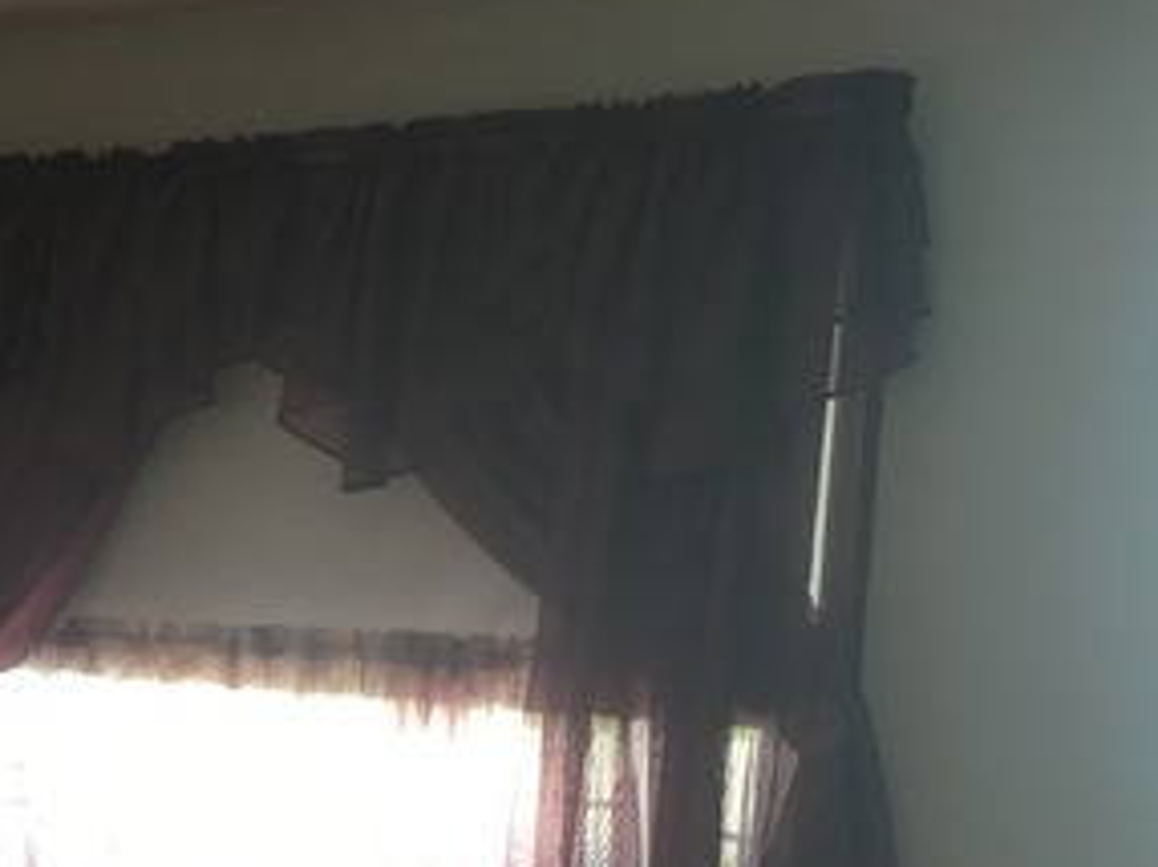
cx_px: -8
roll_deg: -1.6
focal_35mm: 65
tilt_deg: -6.4
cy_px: 855
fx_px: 2173
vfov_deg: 21.8
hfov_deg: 28.0
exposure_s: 1/15
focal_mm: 4.15
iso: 25
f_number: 2.2
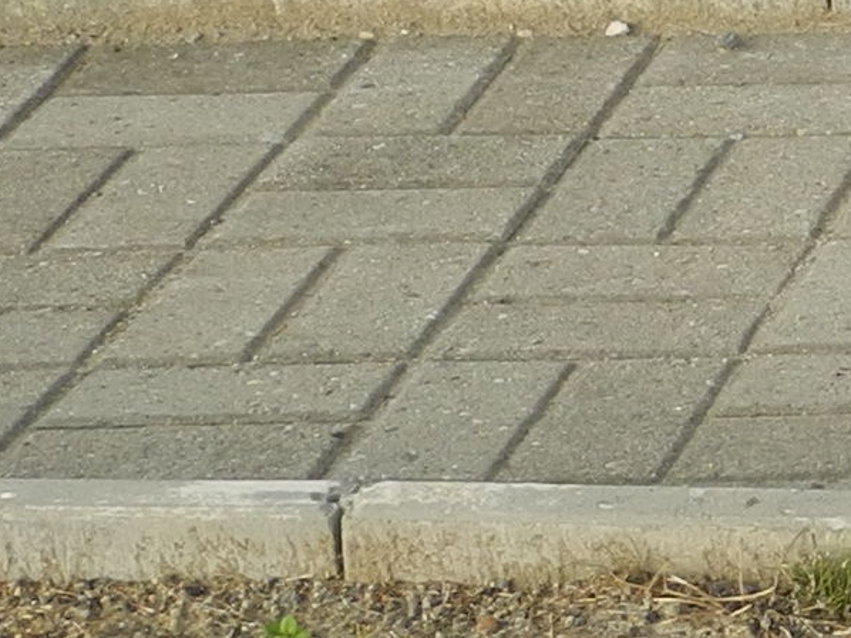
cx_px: 2268
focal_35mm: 232
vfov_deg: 6.4
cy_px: 278
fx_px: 5701
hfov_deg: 7.7
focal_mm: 8.1
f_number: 3.2
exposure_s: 1/200
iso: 100
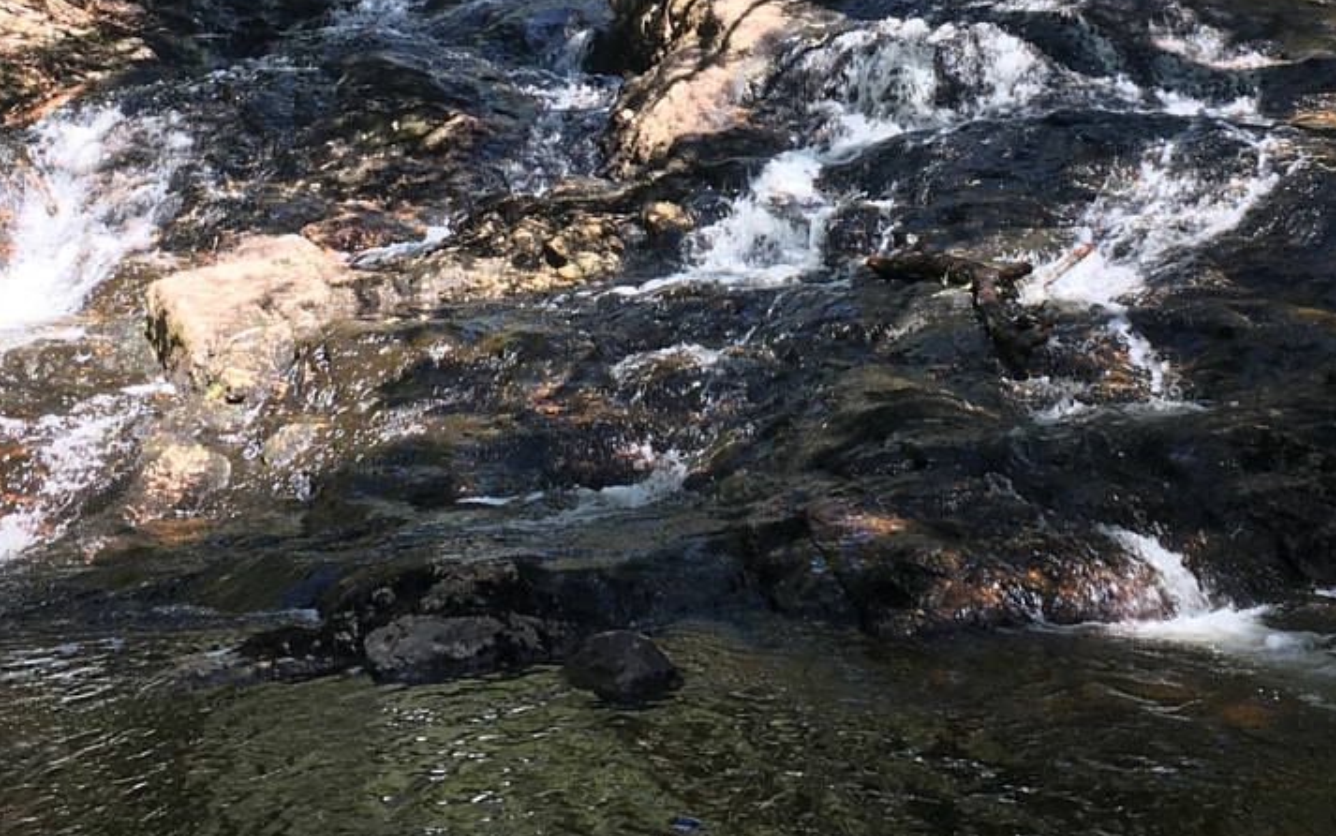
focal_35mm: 69
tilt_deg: +1.6
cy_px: -51
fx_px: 2513
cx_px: 759
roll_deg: +1.9
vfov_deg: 18.3
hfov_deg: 29.7
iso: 25
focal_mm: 4.15
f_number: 2.2
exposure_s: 1/123
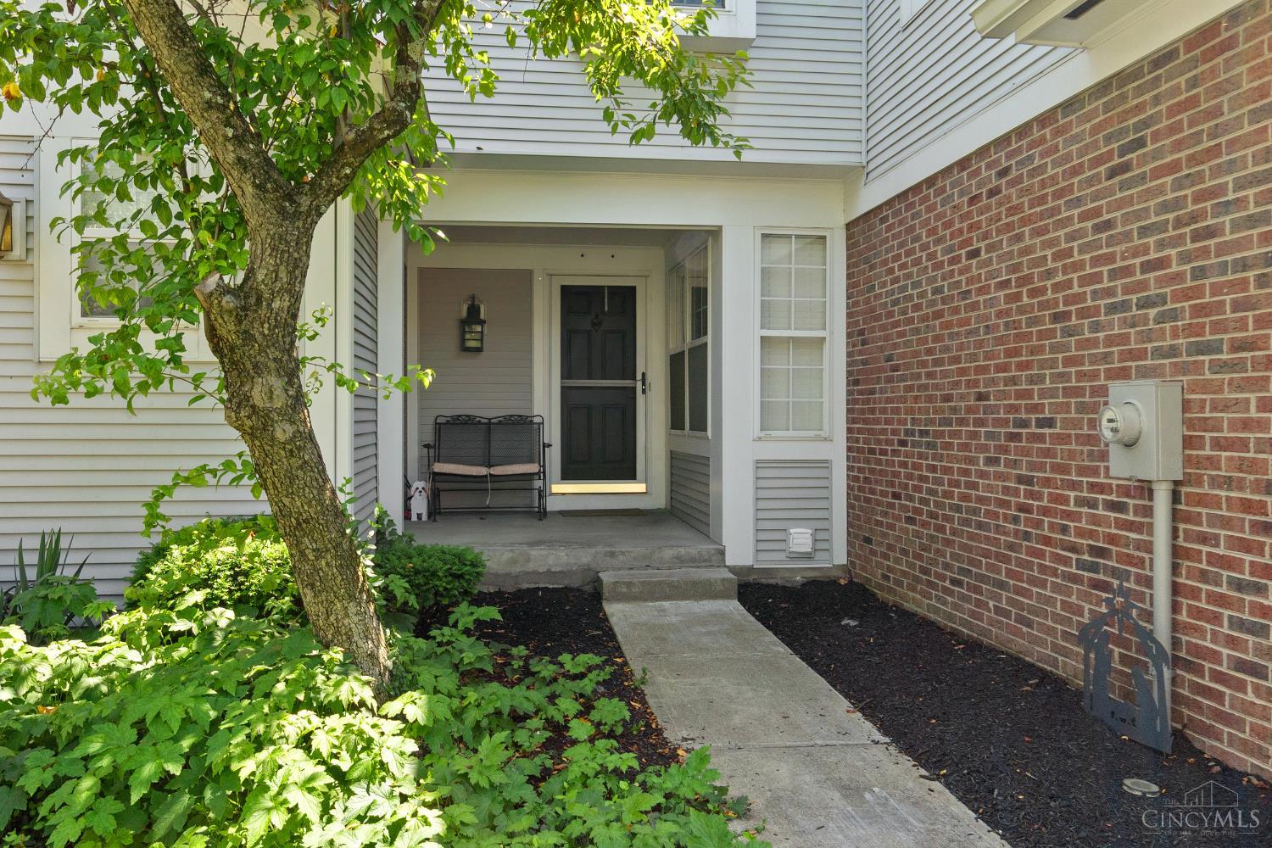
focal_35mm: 27
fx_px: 954
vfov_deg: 47.9
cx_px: 636
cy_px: 424
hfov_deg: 67.4
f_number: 9
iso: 250
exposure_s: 1/160
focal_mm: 18
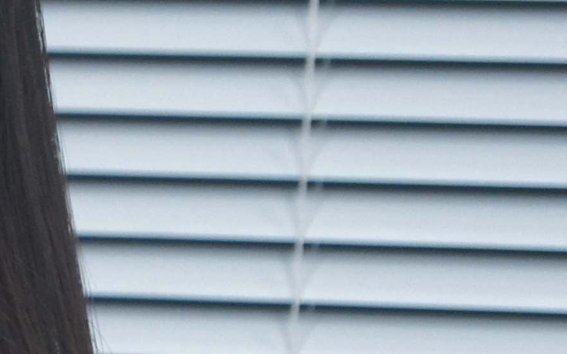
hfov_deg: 4.5
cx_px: -490
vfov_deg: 2.8
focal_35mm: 466
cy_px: 496
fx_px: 7199
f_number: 5.6
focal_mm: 55
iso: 800
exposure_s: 1/125
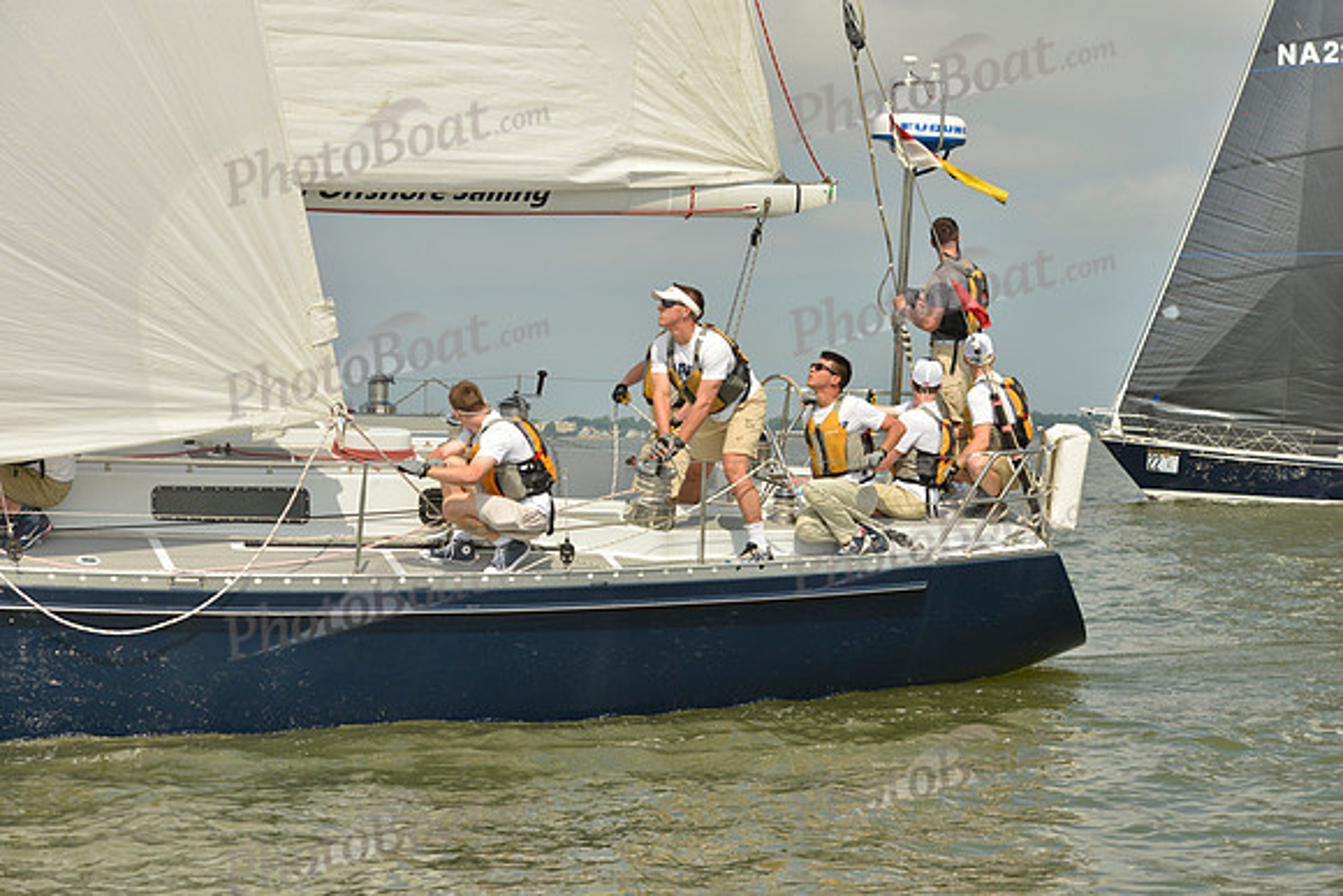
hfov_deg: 25.4
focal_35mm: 80
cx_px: 672
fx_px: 2985
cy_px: 448
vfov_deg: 17.1
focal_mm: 80
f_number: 8
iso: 280
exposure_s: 1/1250
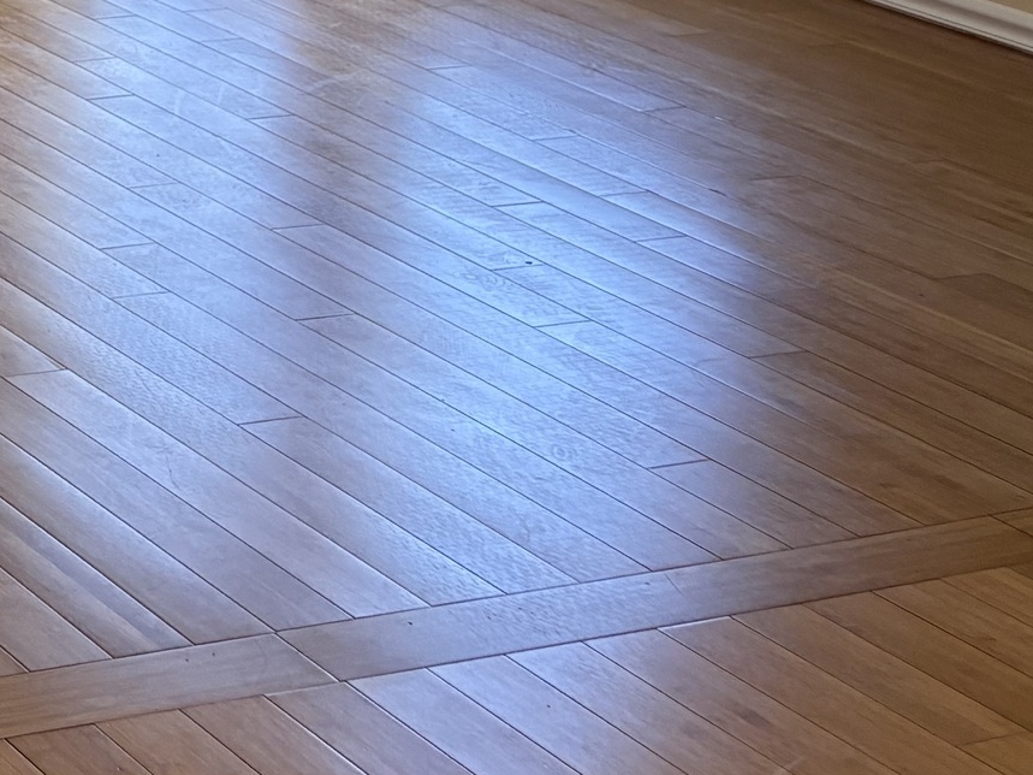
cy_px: -434
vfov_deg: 14.6
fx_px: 2775
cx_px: -809
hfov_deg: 17.3
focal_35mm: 93
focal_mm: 5.96
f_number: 1.6
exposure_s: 1/60
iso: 160
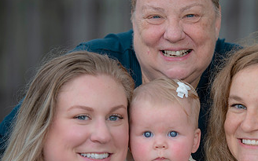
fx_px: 1645
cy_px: 96
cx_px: 182
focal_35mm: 234
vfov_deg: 5.6
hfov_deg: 9.0
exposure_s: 1/200
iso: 160
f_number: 3.5
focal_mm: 130
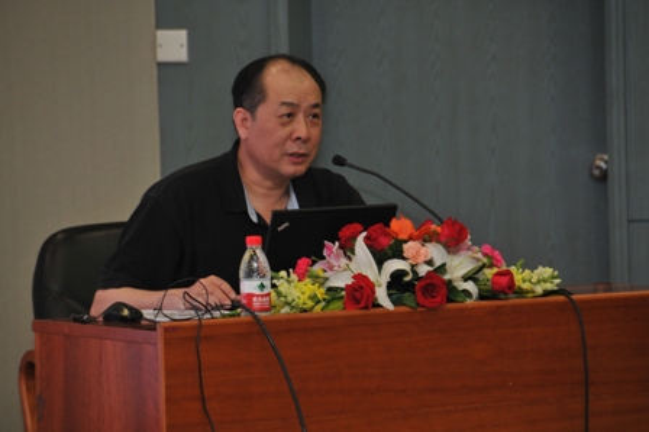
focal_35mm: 300
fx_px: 5404
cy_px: 216
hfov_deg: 6.9
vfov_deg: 4.6
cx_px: 324
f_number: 5.6
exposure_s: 1/50
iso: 640
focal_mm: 200
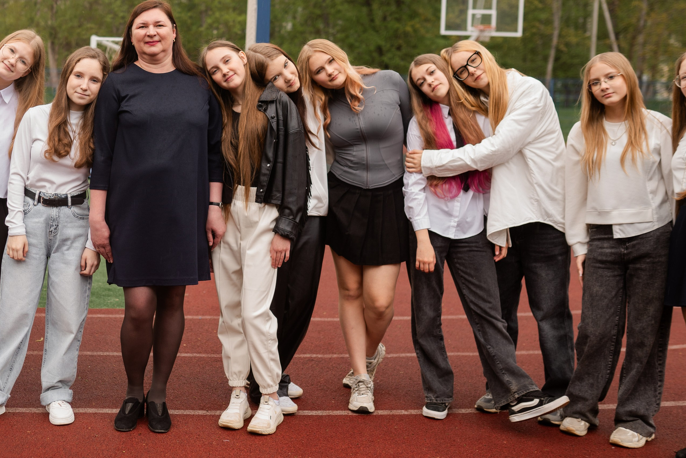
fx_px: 1067
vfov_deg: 24.2
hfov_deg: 34.7
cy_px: 206
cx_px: 155
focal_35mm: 56
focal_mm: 35
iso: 100
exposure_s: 1/200
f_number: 2
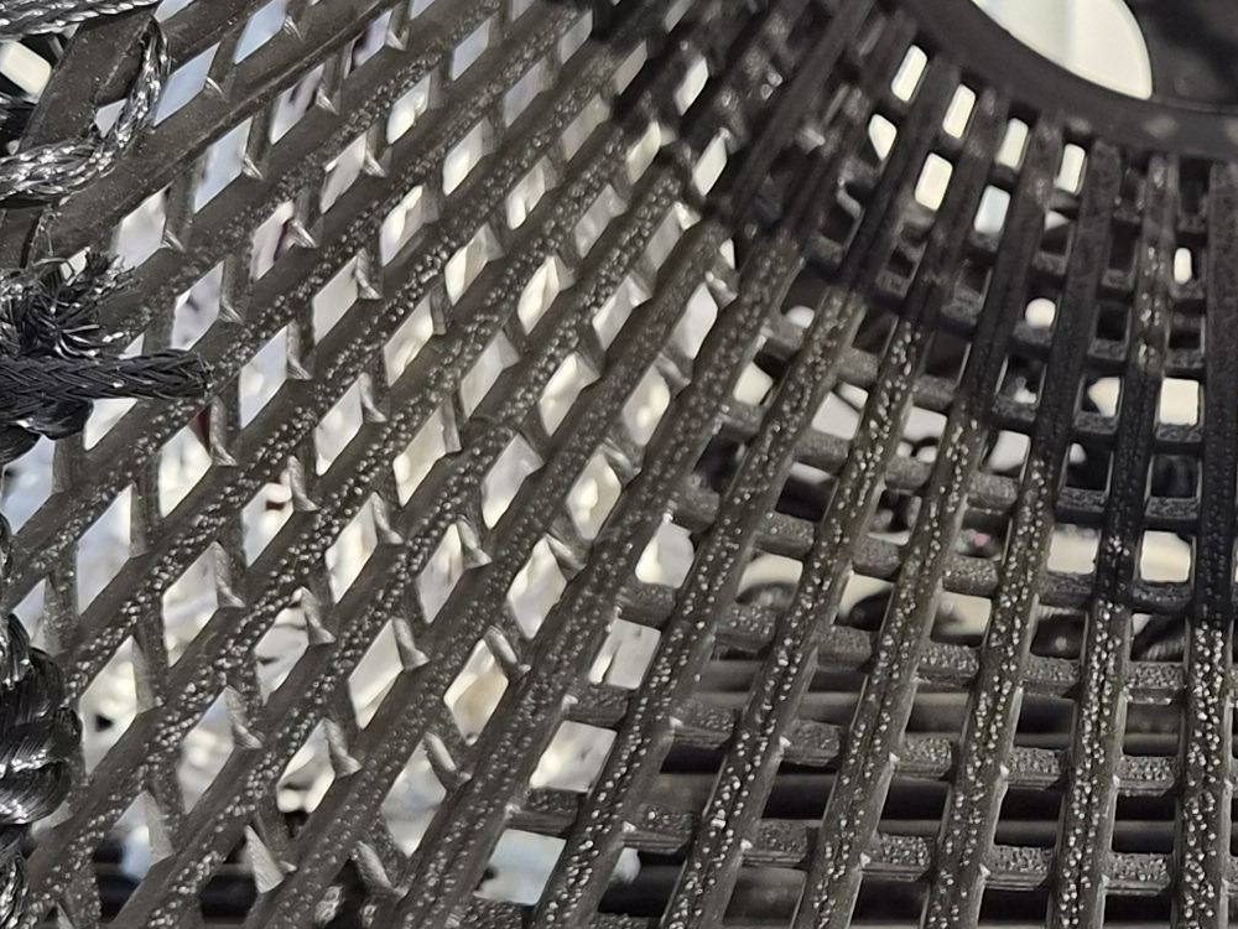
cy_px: 570
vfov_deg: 16.0
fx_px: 3290
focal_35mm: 92
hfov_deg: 20.7
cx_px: 1207
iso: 80
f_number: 1.8
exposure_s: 1/2328
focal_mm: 5.4
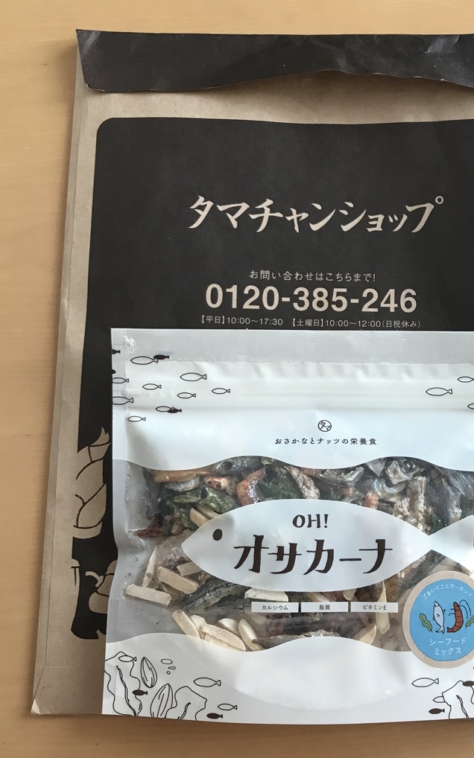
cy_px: 383
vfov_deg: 55.3
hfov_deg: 35.9
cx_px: 321
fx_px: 724
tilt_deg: -82.7
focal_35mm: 35
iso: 25
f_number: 1.8
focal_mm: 3.99
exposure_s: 1/30
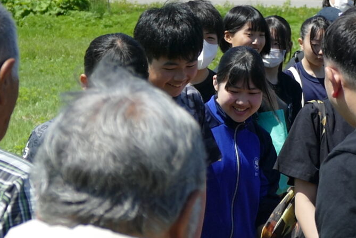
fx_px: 1968
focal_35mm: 199
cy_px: 115
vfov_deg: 6.9
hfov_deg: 10.3
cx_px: 355
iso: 125
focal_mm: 26.91
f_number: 3.7
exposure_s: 1/1000
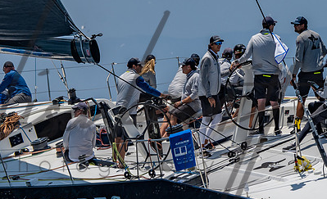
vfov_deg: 2.0
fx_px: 5813
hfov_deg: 3.2
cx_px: 13
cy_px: 92
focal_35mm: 657
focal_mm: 220
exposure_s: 1/3200
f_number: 5.6
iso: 320
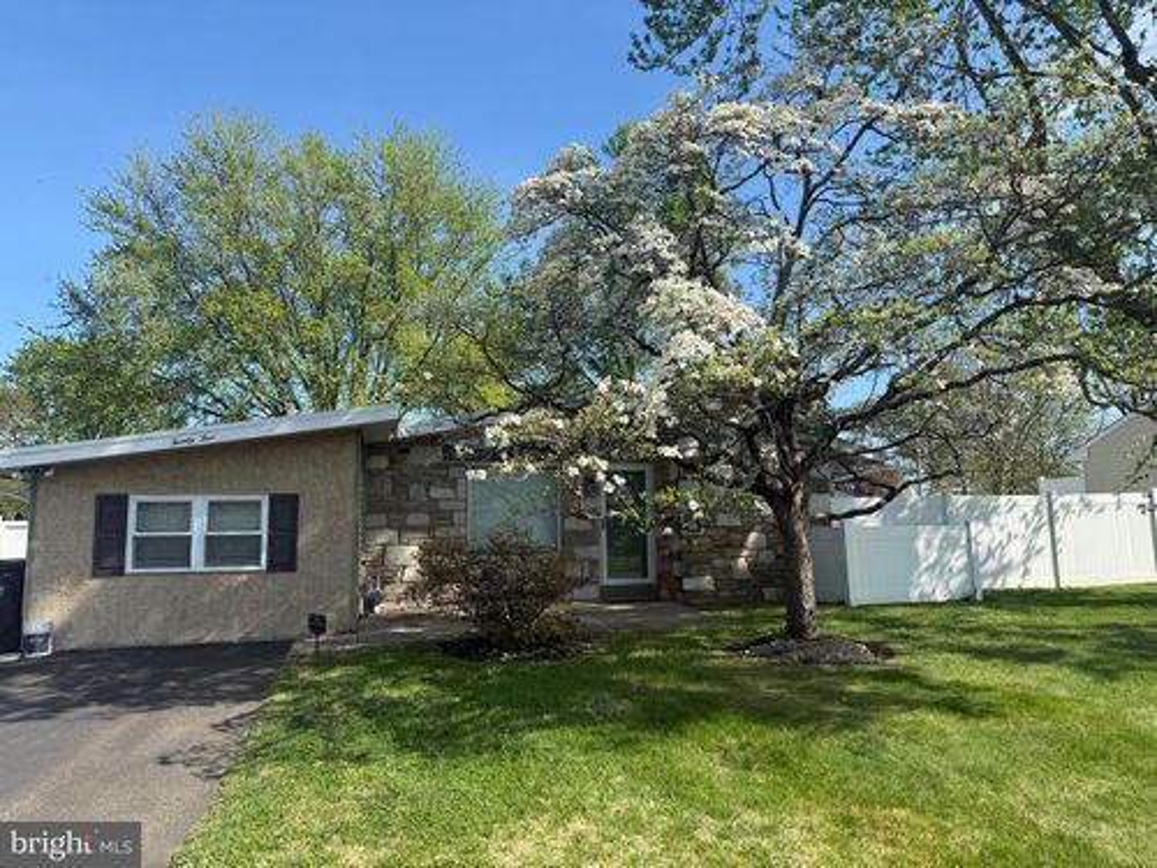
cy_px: 434
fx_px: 802
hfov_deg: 71.6
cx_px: 578
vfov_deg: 56.8
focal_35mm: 24
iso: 80
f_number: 1.78
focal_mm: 6.76
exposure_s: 1/2525
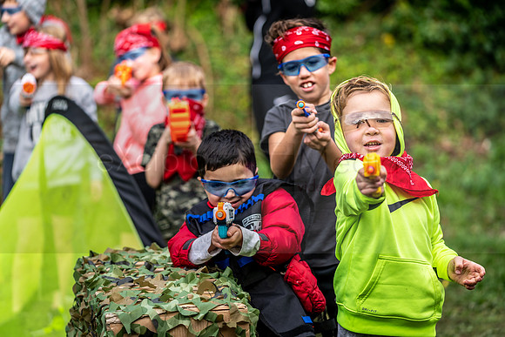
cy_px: 171
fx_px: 1654
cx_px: 273
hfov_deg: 17.4
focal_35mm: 118
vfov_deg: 11.6
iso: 100
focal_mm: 109
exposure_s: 1/400
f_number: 2.8
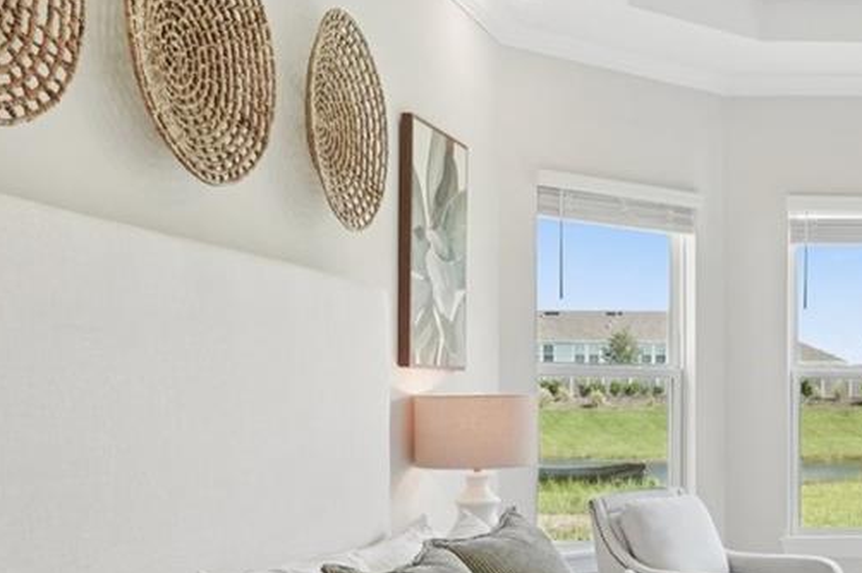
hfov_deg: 34.9
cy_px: 384
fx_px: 1220
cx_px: 886
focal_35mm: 51
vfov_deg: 26.3
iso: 400
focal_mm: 16
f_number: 8
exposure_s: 1/80
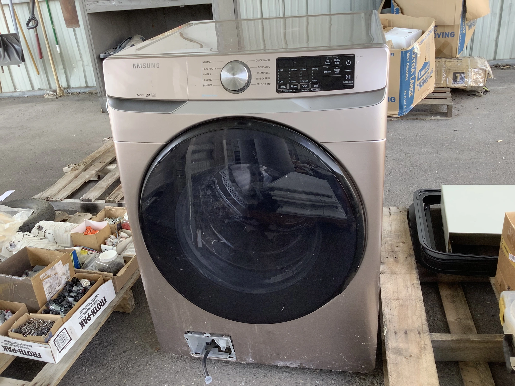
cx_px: 258
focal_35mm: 31
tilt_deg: -28.0
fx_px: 461
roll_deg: +4.0
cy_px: 193
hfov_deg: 58.4
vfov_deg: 45.4
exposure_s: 1/120
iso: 40
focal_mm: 3.3
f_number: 2.4
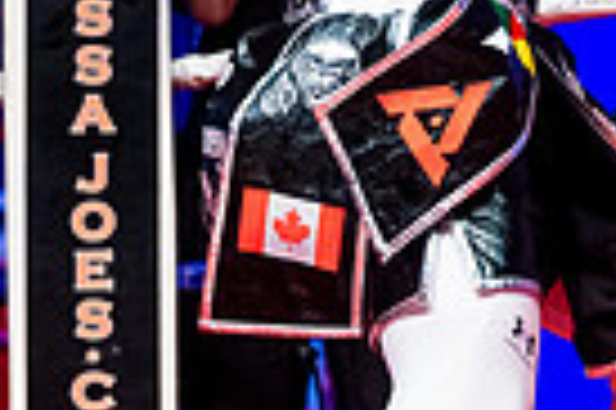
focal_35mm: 297
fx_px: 5076
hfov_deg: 6.9
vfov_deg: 4.6
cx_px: 742
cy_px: -119
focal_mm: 70
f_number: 2.8
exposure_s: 1/1000
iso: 4000
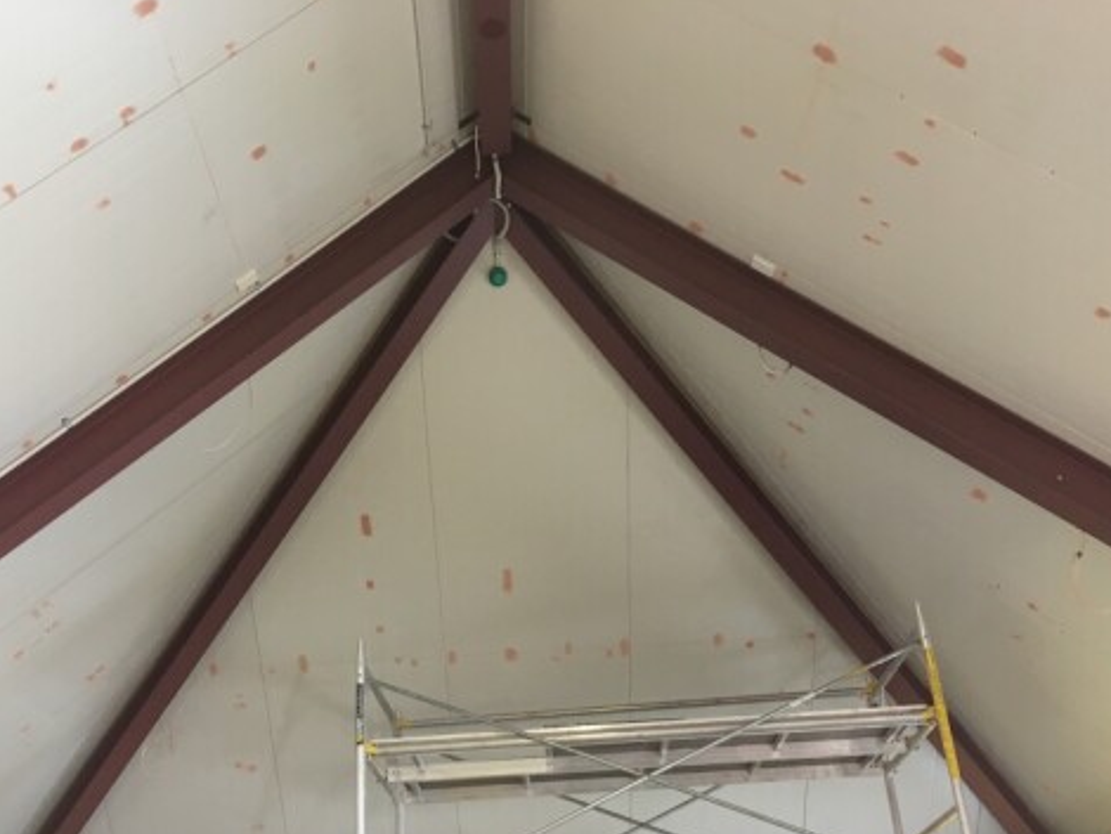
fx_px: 1188
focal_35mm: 37
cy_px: 524
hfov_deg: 50.0
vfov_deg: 38.4
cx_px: 480
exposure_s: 1/33
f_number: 2.2
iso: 100
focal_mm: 4.15
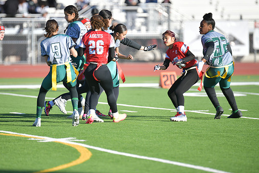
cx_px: 116
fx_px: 2453
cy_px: 78
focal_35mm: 341
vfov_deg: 4.0
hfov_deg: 6.0
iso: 64
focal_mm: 300
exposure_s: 1/800
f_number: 2.8
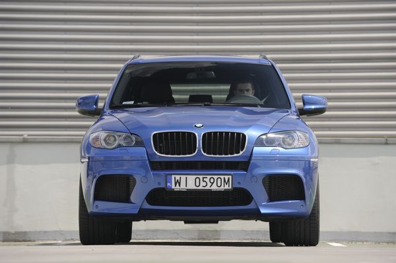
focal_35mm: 180
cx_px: 198
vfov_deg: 7.6
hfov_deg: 11.4
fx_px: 1978
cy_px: 132
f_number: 5.6
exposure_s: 1/250
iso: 200
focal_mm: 180
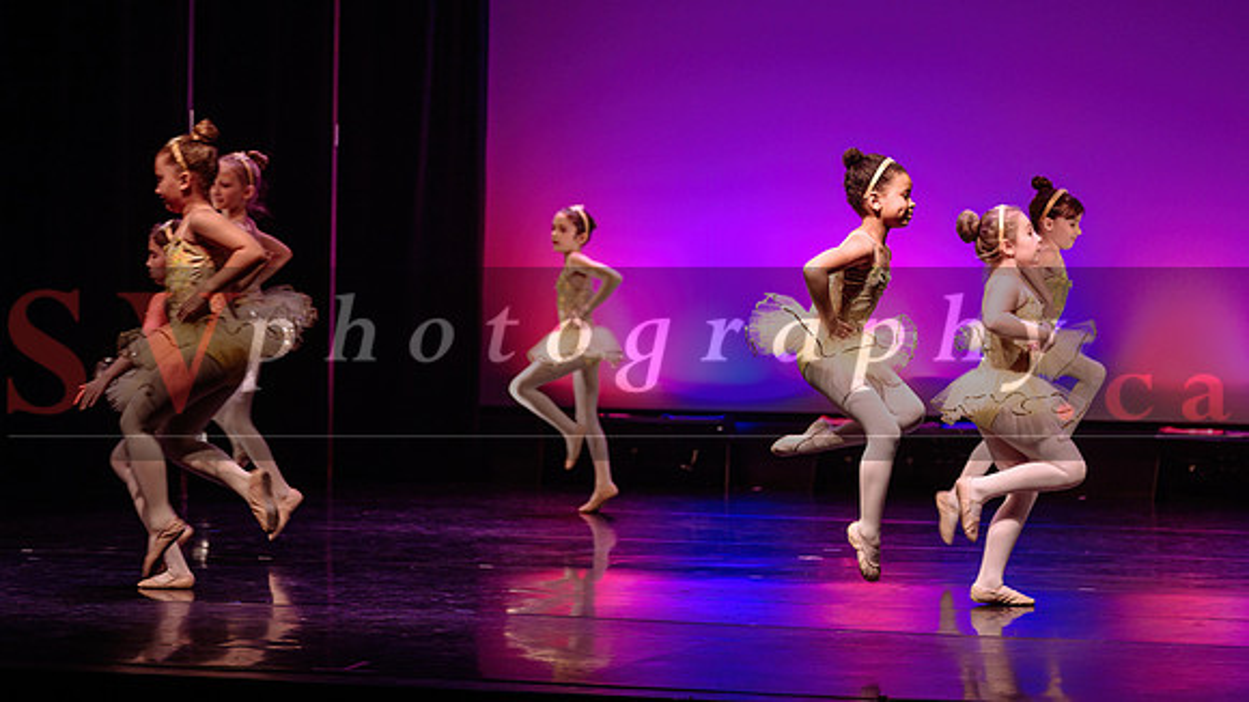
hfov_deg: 18.0
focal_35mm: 119
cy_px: 282
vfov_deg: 10.2
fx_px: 3943
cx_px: 747
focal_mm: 95
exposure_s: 1/250
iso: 1600
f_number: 2.8
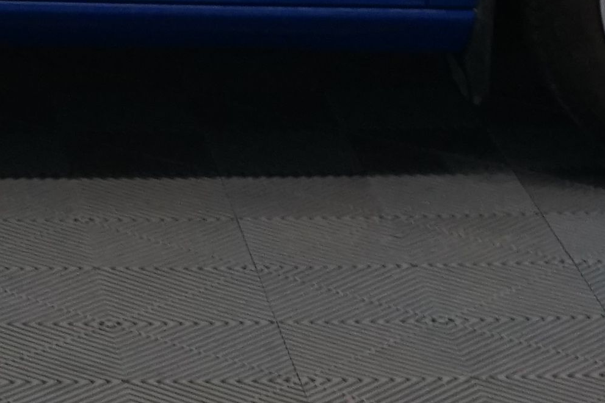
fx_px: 3561
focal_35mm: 212
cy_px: -338
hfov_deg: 9.6
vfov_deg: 6.3
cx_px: -153
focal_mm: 35
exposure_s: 1/30
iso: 1600
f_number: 7.1
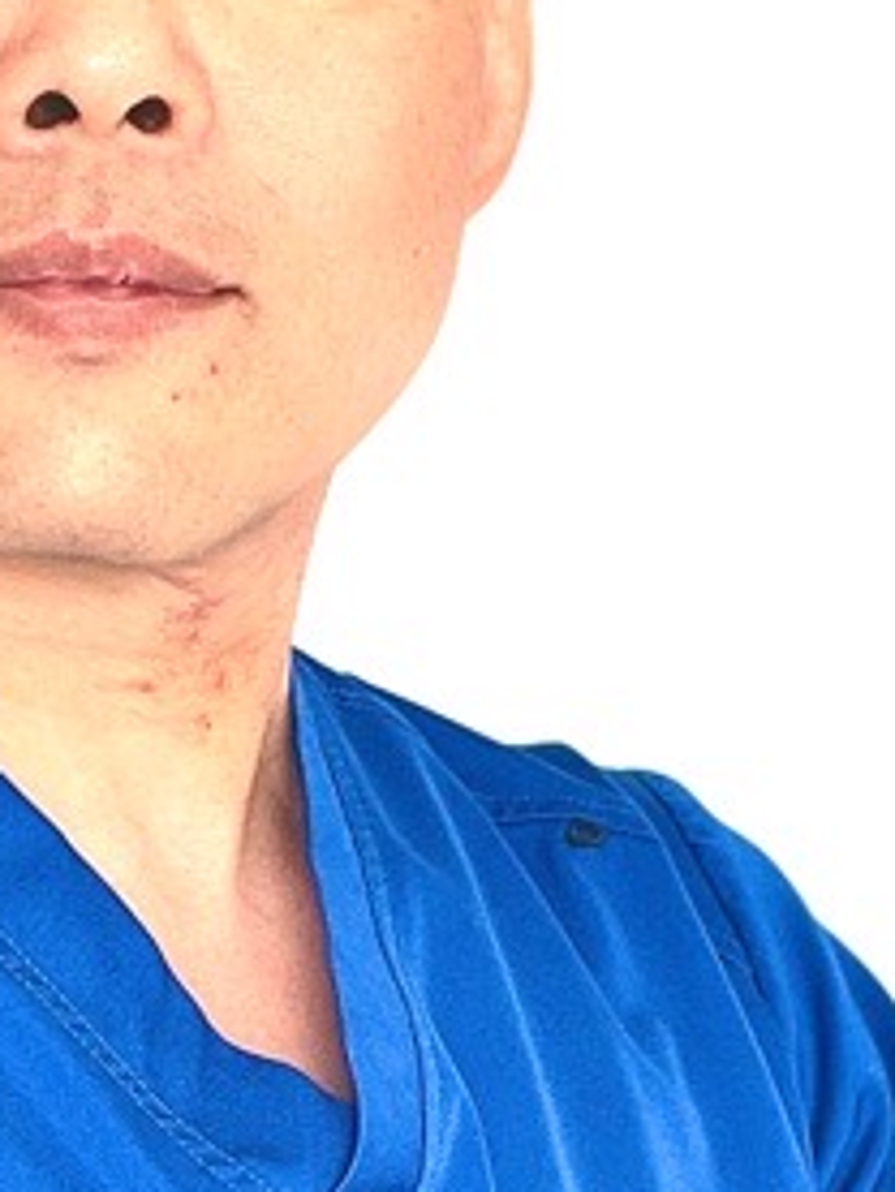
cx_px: 82
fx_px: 3824
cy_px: 1033
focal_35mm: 111
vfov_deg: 17.5
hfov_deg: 13.2
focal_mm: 2.71
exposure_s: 1/121
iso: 50
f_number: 2.2
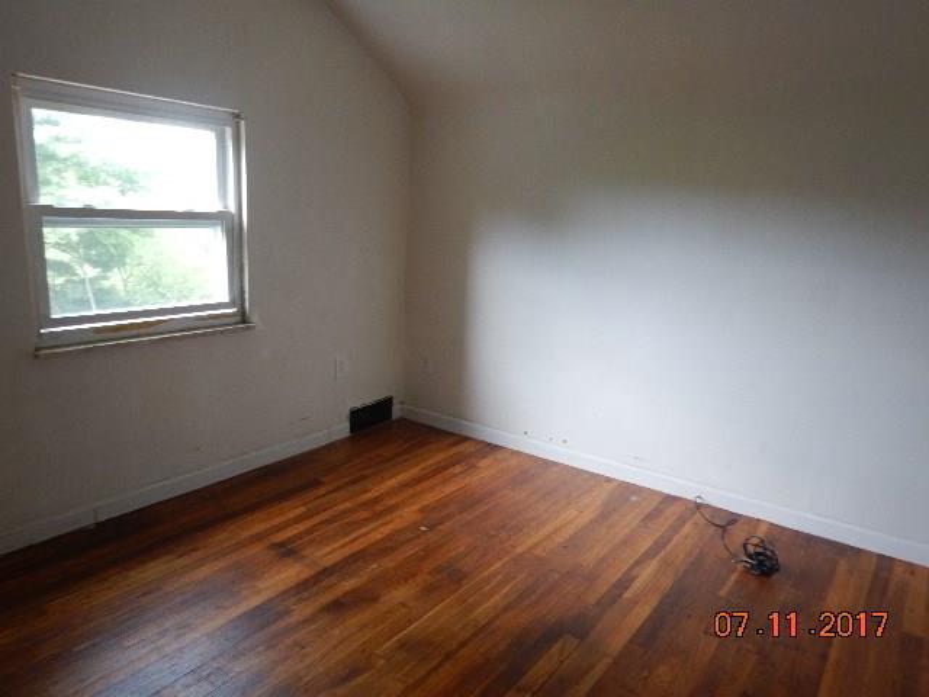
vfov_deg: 56.8
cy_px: 348
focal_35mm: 24
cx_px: 464
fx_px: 644
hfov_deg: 71.6
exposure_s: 1/30
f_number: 2.8
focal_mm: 4.3
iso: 200
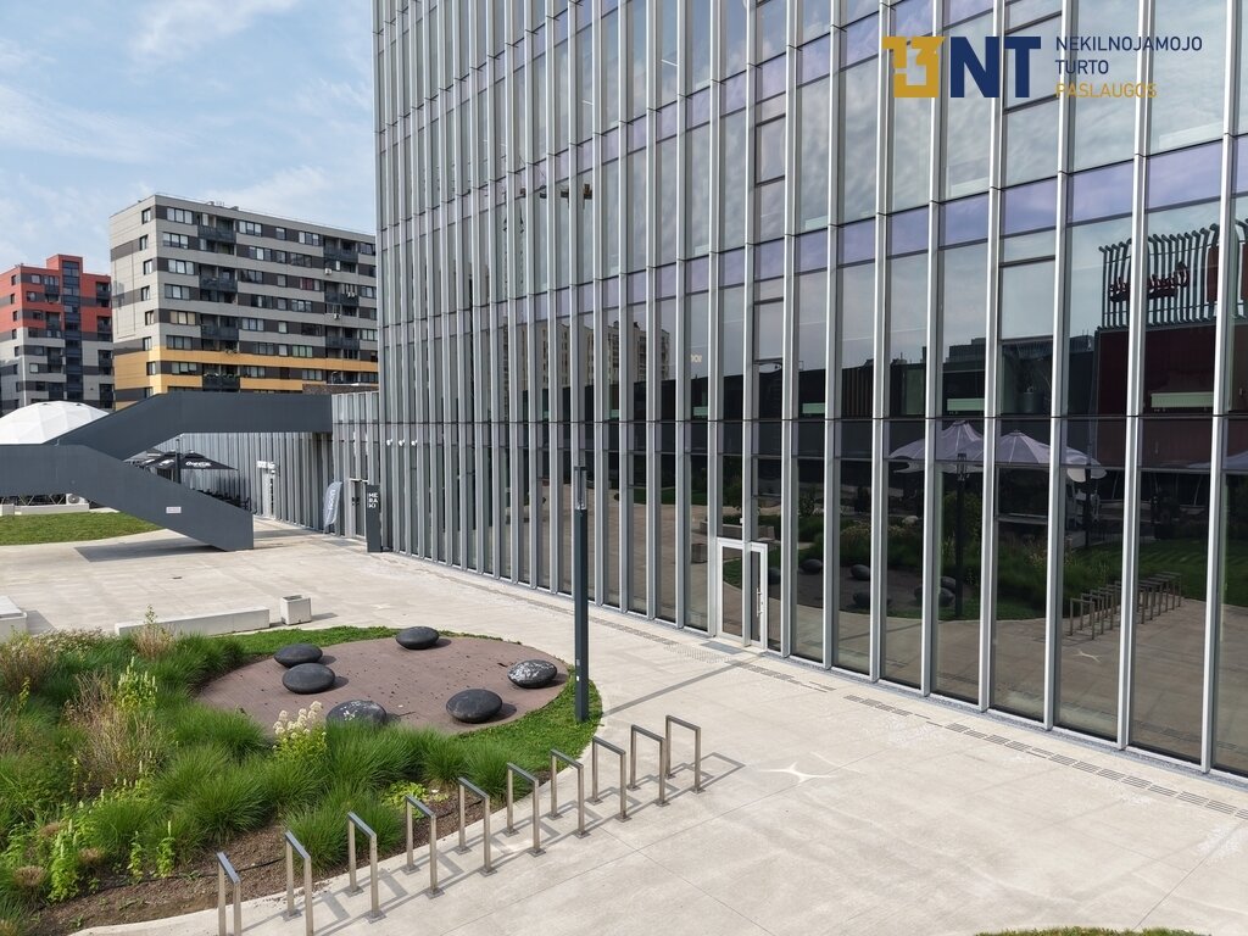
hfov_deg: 71.6
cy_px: 468
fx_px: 865
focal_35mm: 24
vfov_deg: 56.8
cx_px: 624
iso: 120
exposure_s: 1/2500
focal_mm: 8.67
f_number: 1.8
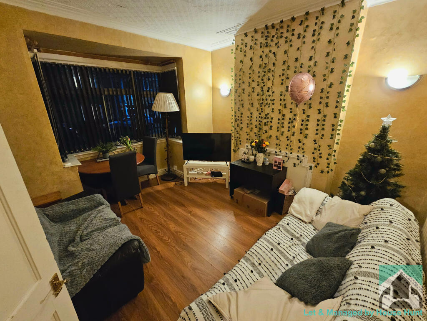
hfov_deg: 106.2
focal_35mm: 13
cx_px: 214
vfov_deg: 89.9
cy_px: 160
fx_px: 160
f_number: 2.2
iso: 1250
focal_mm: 2.2
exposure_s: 1/25
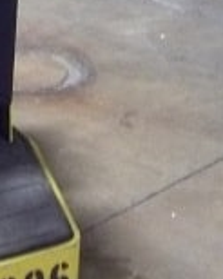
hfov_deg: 11.9
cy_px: -4
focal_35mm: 122
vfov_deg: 15.5
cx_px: -147
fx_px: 1007
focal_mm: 5.7
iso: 329
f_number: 2.9
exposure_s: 1/8
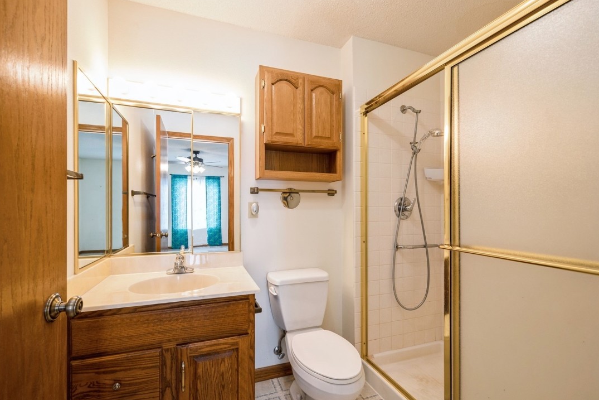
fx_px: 250
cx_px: 286
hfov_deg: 100.3
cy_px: 203
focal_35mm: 15
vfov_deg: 77.3
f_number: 8
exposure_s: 1/5
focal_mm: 14
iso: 200
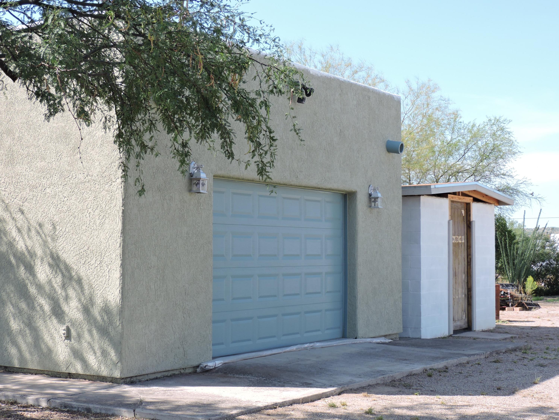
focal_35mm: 55
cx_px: 280
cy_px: 210
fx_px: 888
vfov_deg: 26.6
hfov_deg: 34.9
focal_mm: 9.8
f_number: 3.7
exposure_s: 1/400
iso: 100
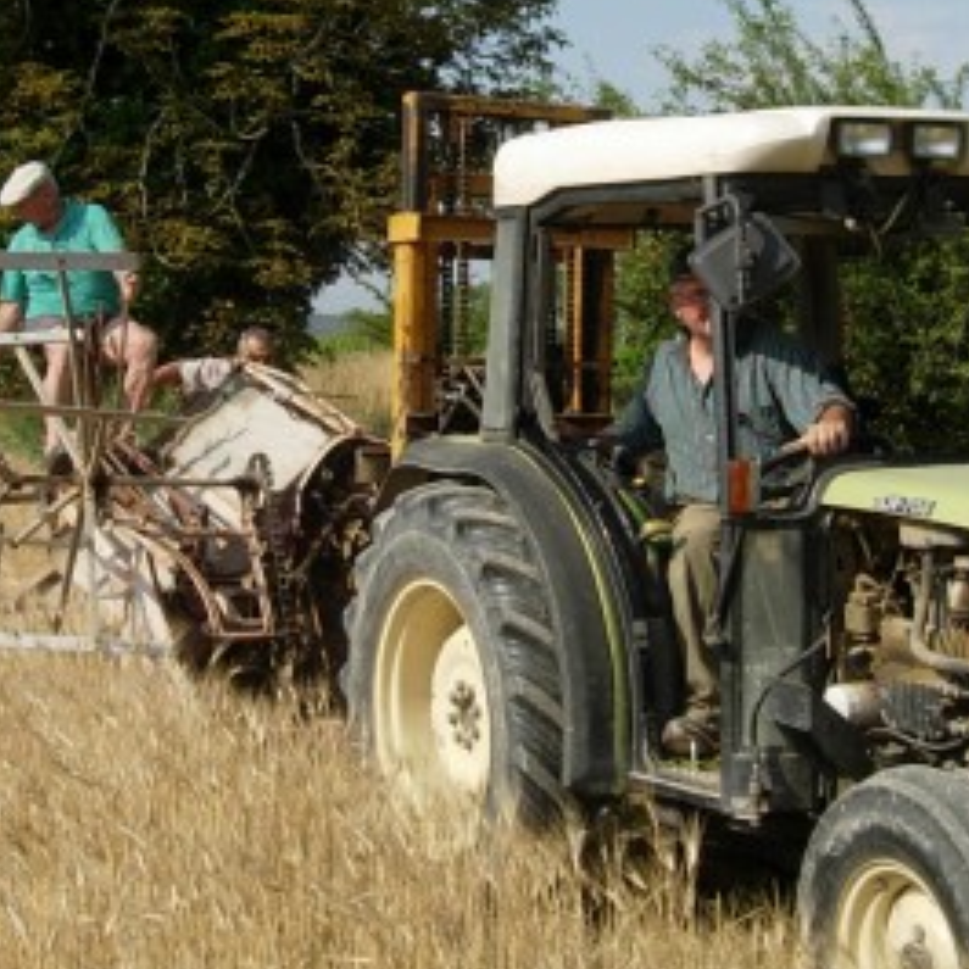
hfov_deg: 21.4
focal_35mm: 81
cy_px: 351
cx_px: 545
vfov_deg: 21.3
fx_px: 2565
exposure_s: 1/724
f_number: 4.8
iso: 64
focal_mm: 7.8
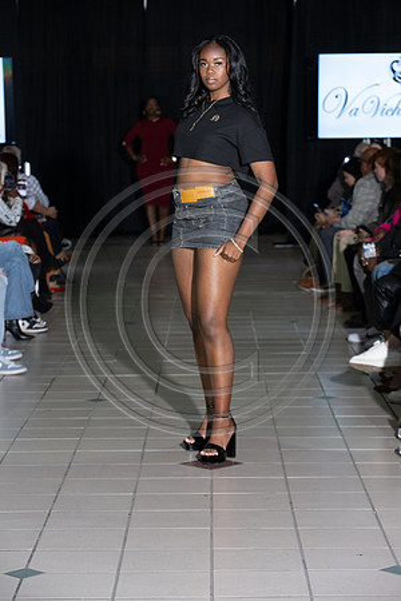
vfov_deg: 20.0
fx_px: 1704
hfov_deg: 13.4
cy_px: 300
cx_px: 200
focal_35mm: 102
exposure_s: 1/125
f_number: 5.6
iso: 1250
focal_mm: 102
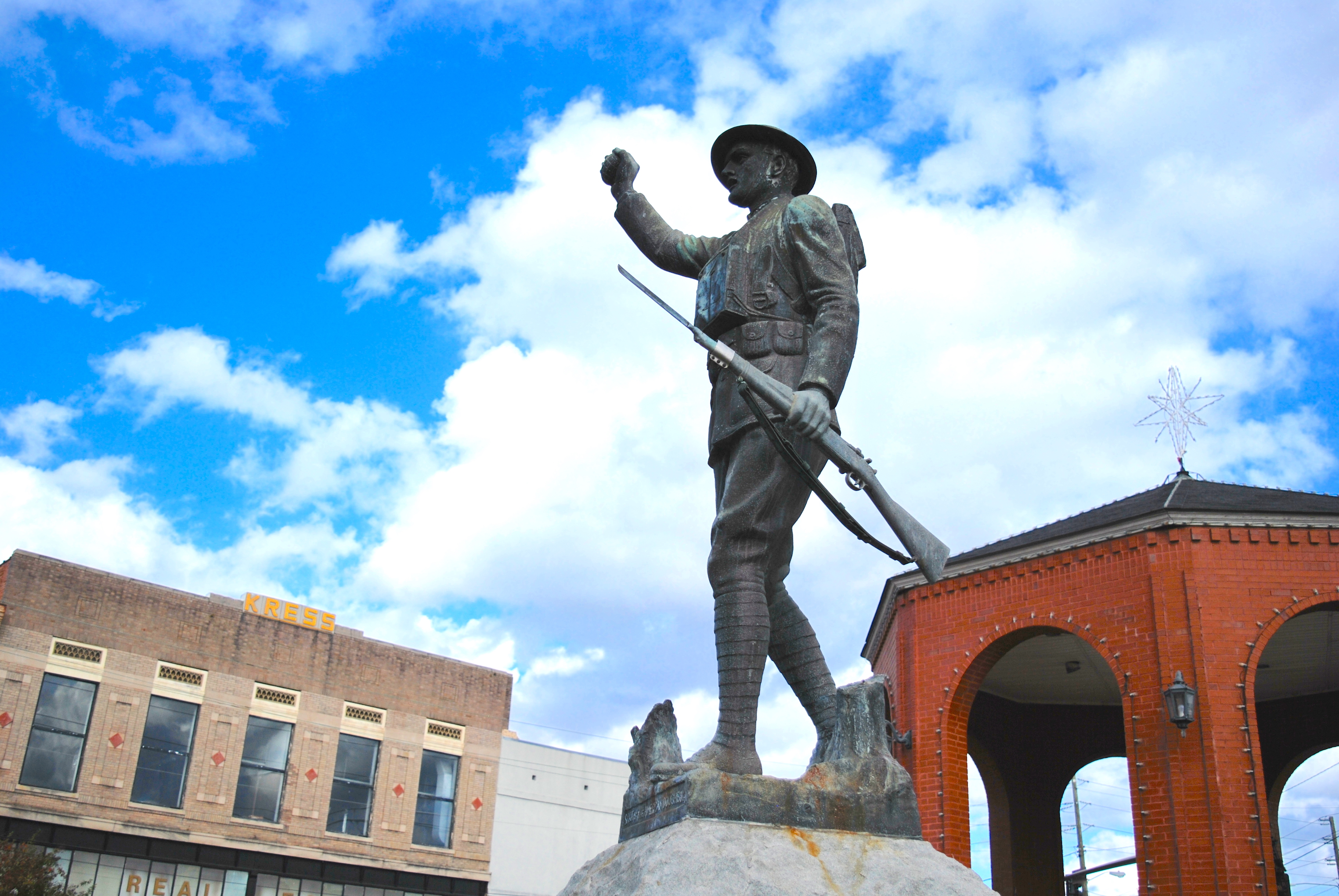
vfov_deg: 38.5
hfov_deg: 55.0
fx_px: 1285
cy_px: 448
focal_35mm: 34
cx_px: 670
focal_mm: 23
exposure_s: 1/1250
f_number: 4
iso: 100
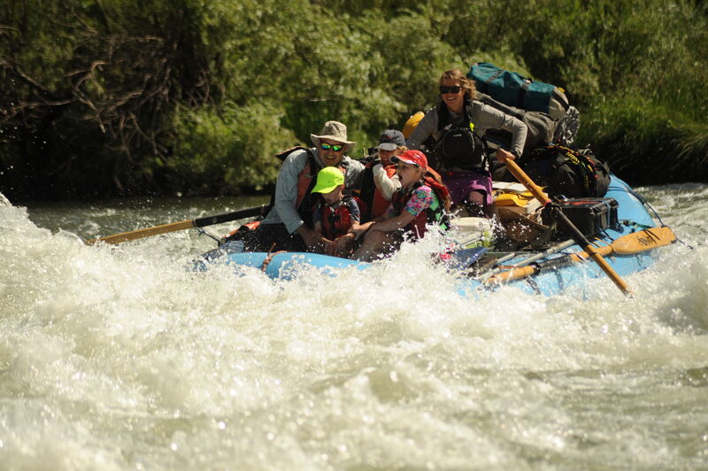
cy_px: 236
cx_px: 354
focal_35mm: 300
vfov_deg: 4.6
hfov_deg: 6.9
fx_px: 5895
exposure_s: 1/1250
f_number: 5.6
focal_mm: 300
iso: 200
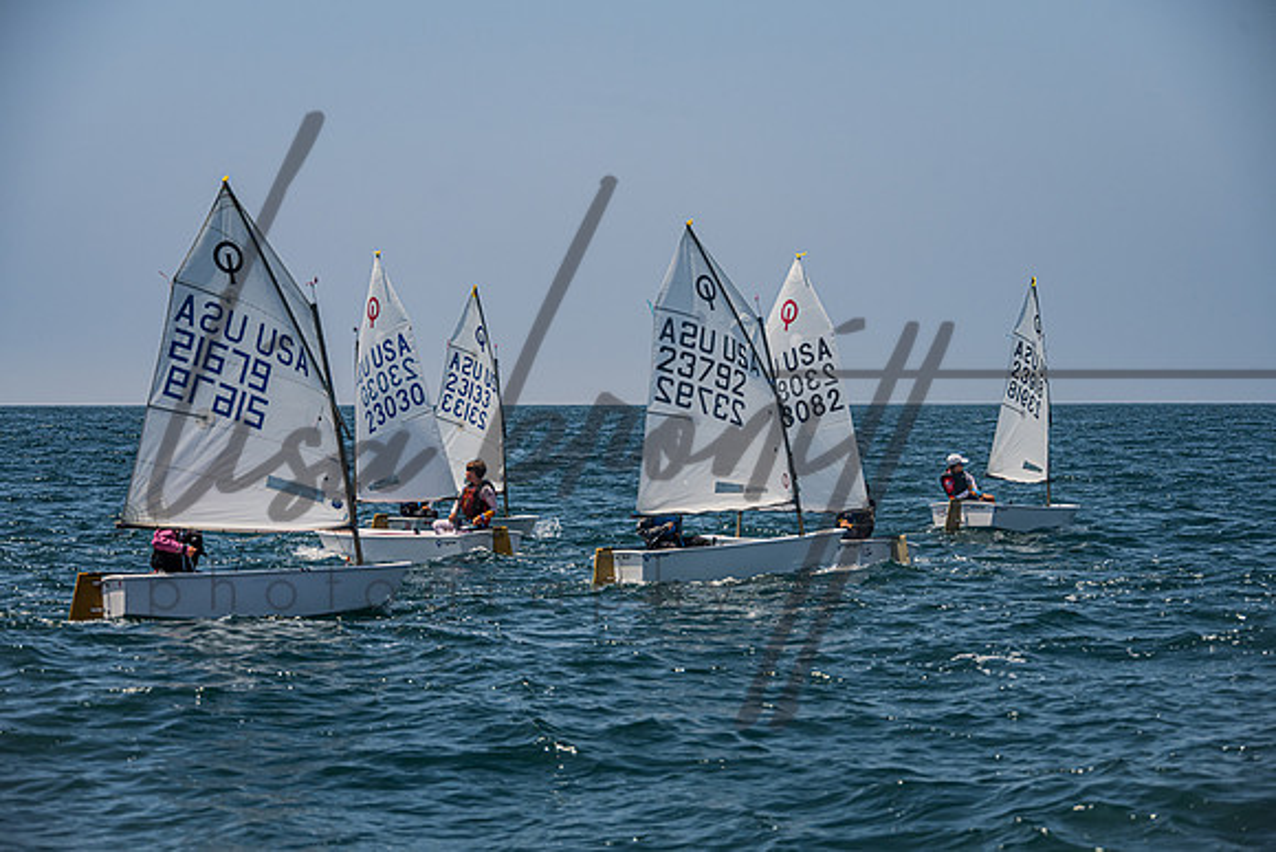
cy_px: 426
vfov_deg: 13.0
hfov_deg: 19.5
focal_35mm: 105
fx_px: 3722
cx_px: 638
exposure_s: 1/2500
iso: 250
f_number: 6.3
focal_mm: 105
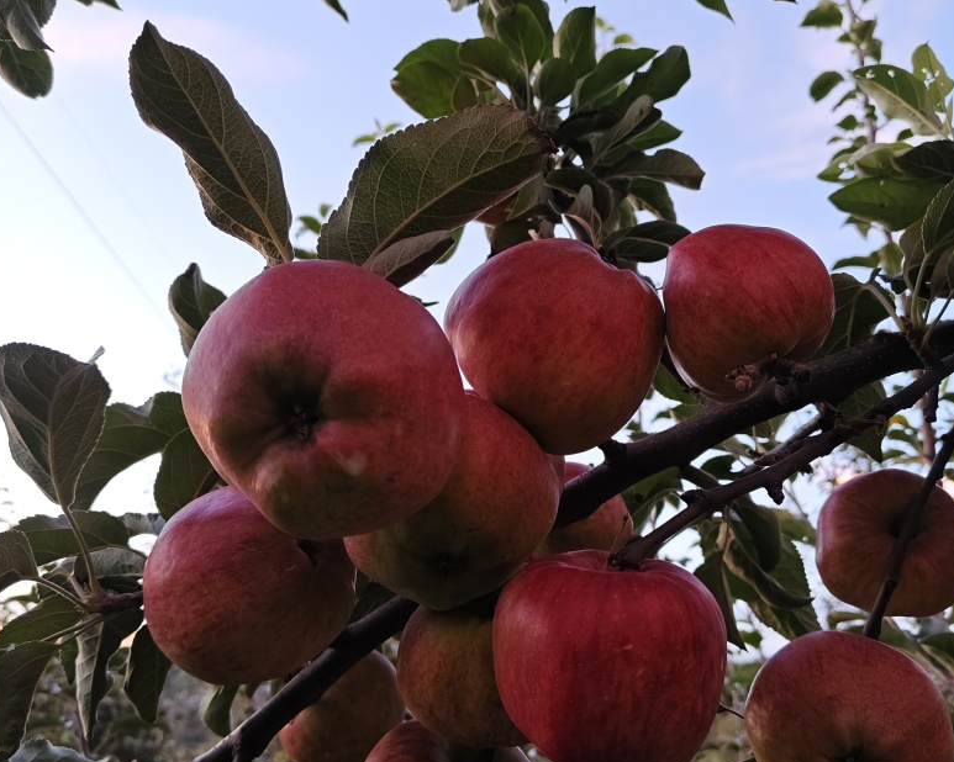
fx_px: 875
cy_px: 421
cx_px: 479
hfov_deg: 57.2
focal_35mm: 31
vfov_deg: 47.0
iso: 402
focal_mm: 5.56
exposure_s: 1/50
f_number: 1.88
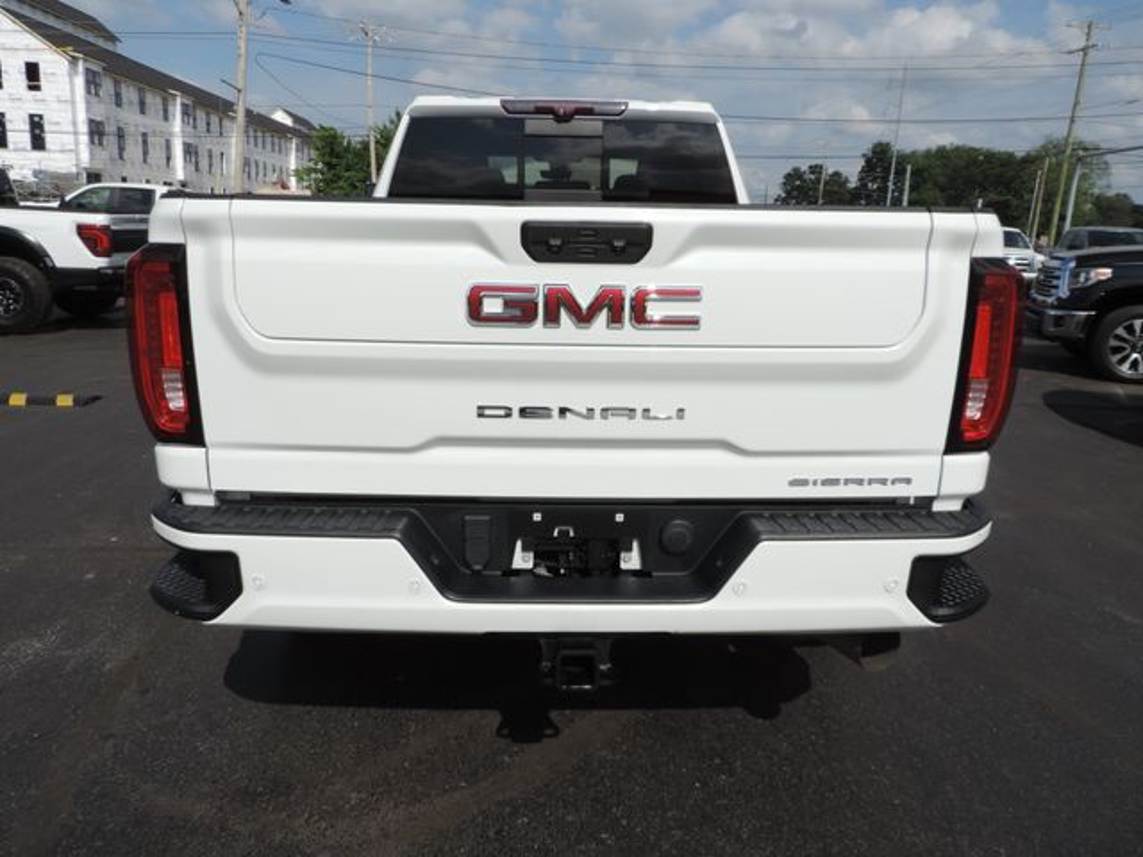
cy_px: 428
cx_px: 572
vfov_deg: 56.8
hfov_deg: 71.6
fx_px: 792
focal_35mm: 24
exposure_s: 1/1250
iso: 80
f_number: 4.2
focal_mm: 4.3
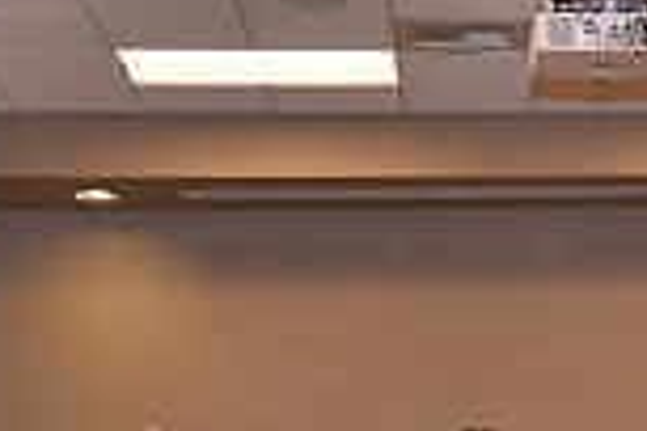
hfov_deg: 13.9
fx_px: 2588
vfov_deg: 9.2
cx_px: 761
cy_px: 708
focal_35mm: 144
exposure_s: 1/250
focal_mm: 38
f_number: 5.6
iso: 2000
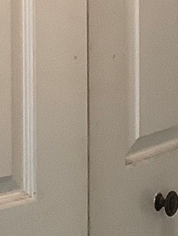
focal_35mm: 197
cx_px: 261
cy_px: -44
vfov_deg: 9.9
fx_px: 1349
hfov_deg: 7.4
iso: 160
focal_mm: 3.3
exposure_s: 1/60
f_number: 2.4
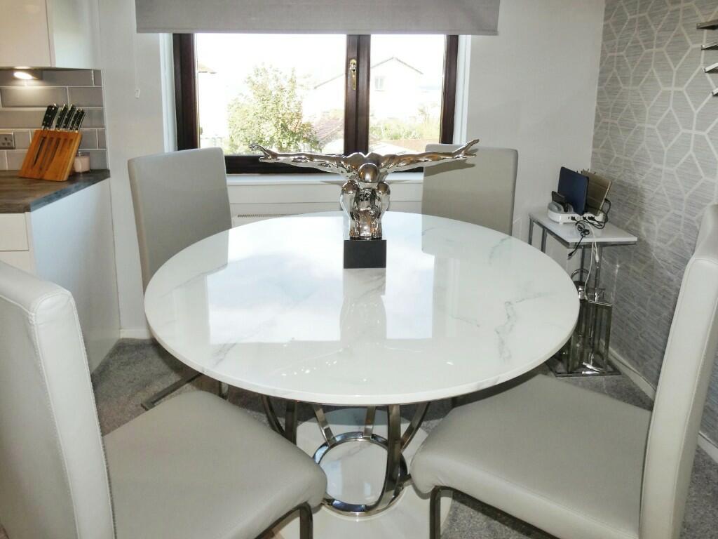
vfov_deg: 66.0
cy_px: 270
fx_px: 415
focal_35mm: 20
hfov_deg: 81.7
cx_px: 359
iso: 80
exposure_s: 1/125
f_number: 2.8
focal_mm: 3.6
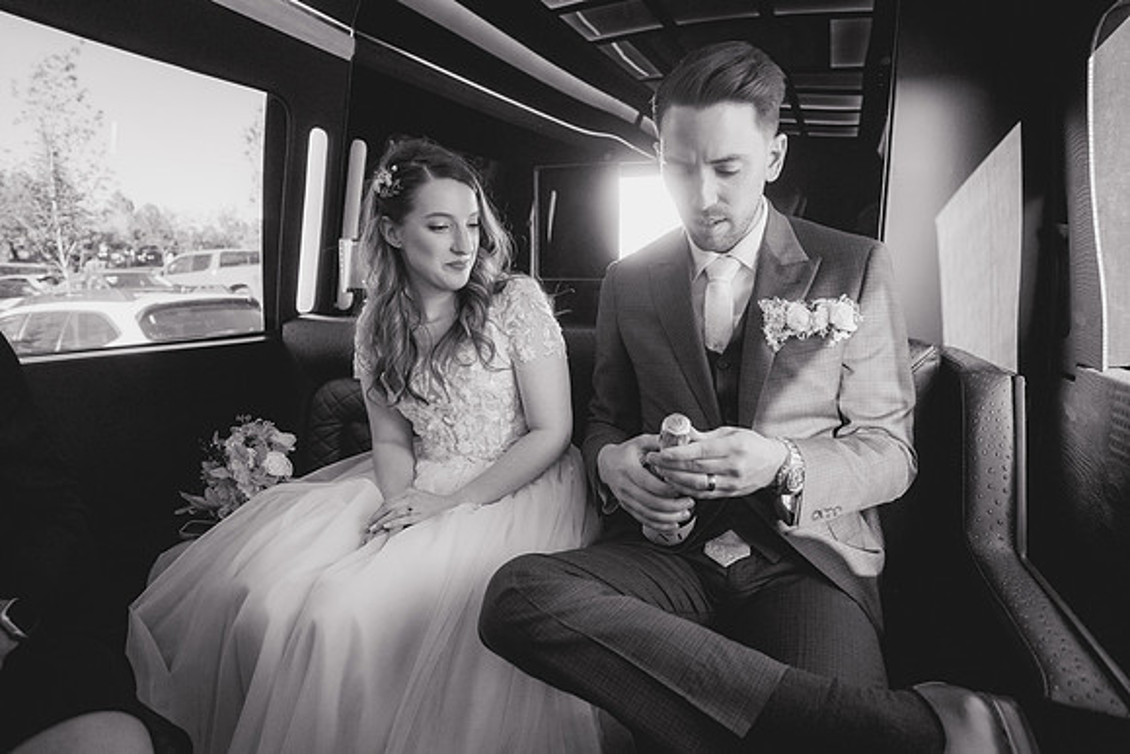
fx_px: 592
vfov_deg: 64.9
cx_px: 565
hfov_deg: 87.3
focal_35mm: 19
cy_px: 377
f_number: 2.8
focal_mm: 18
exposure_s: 1/250
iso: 3200
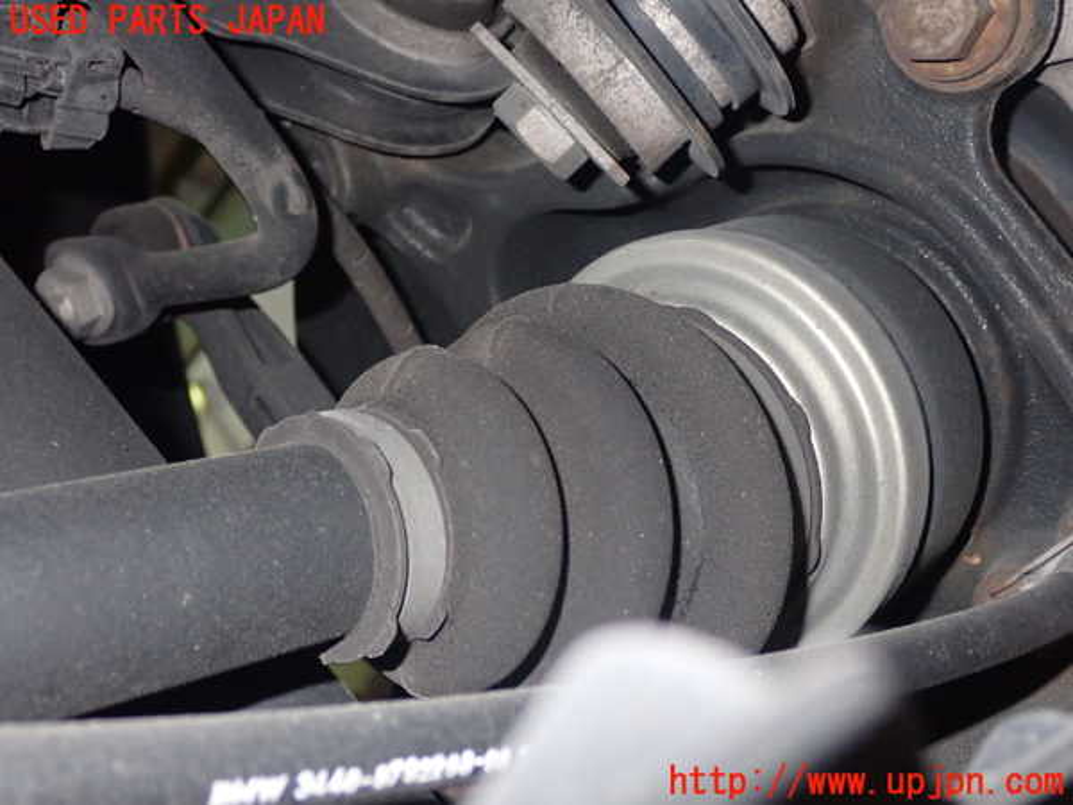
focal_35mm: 47
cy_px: 402
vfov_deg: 30.9
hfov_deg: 40.4
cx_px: 536
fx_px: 1457
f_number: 9
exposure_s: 1/50
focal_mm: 8.4
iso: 800
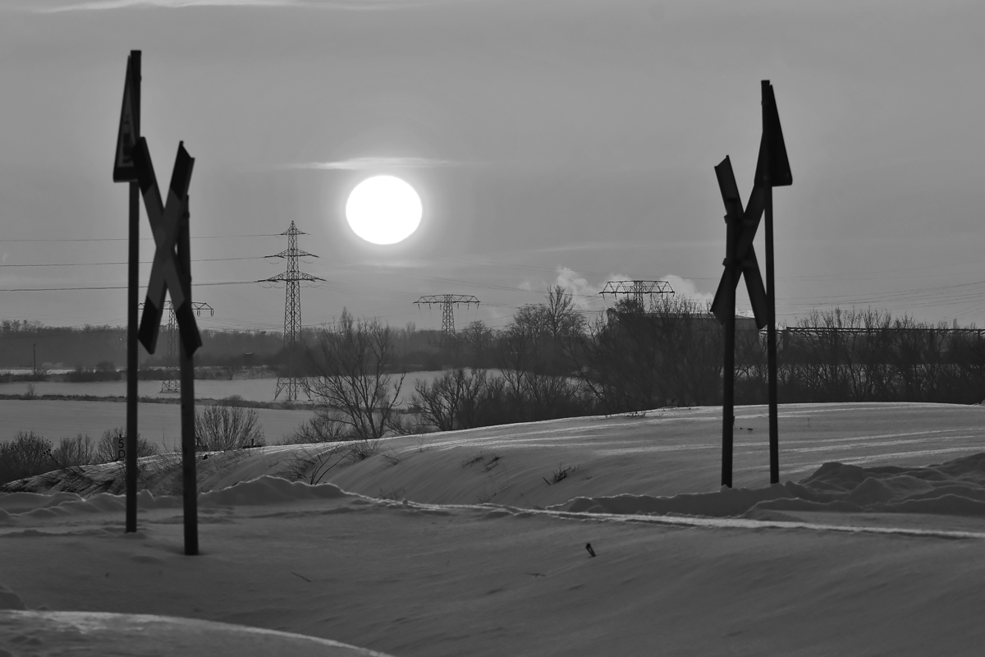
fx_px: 6361
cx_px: 492
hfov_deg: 8.9
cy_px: 328
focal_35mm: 232
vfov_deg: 5.9
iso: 200
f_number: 8
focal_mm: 155
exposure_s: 1/400
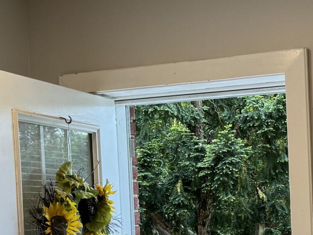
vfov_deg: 15.4
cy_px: 235
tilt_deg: -1.6
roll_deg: +2.7
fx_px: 850
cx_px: 349
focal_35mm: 94
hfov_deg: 19.9
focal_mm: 6.76
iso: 50
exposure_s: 1/123
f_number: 1.78
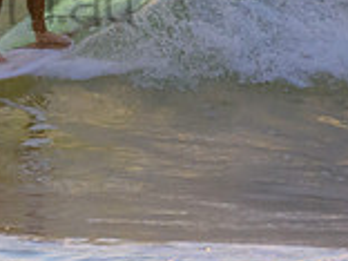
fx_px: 27043
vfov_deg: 0.6
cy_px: -28
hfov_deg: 0.7
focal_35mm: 2690
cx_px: -103
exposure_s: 1/1600
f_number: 5.6
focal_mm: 500
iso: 800
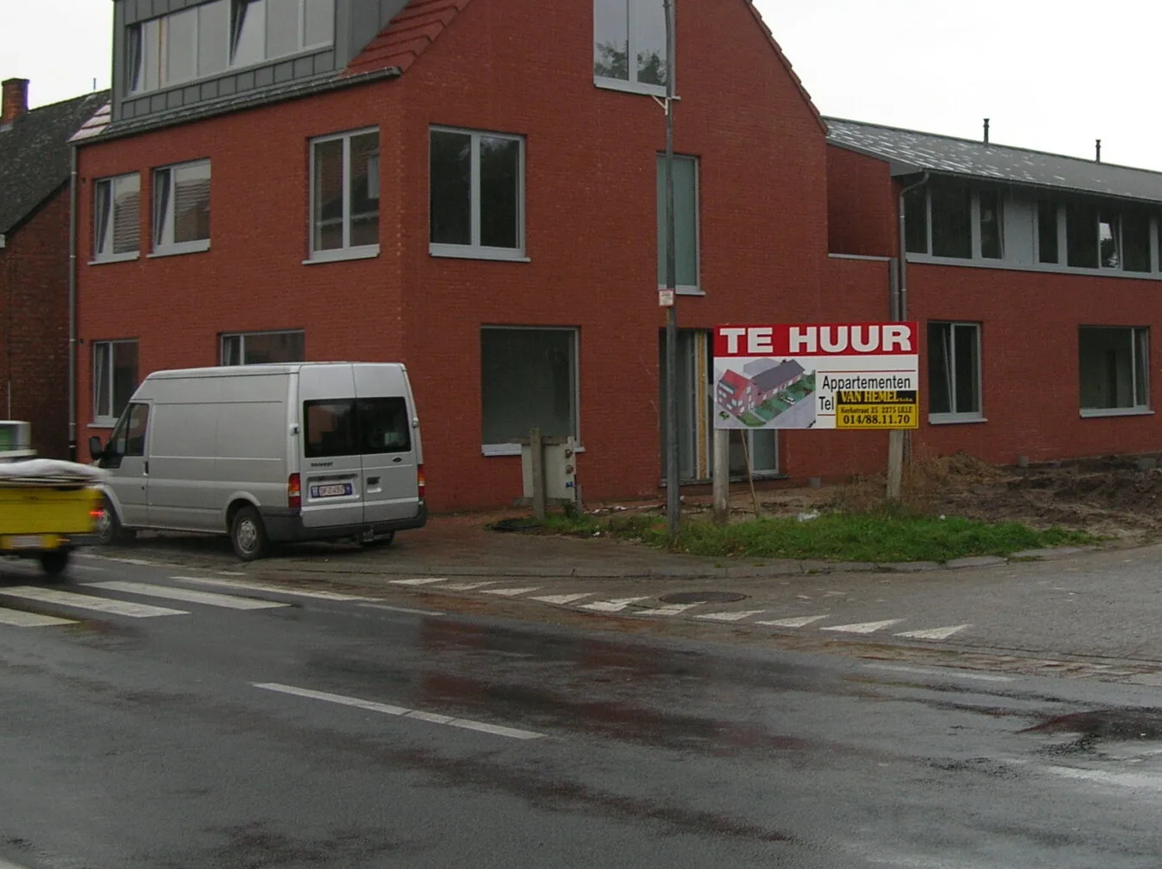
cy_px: 300
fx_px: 1711
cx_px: 797
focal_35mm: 51
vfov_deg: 28.4
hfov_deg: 37.0
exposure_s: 1/52.7
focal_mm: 6
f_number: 2.7
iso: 50
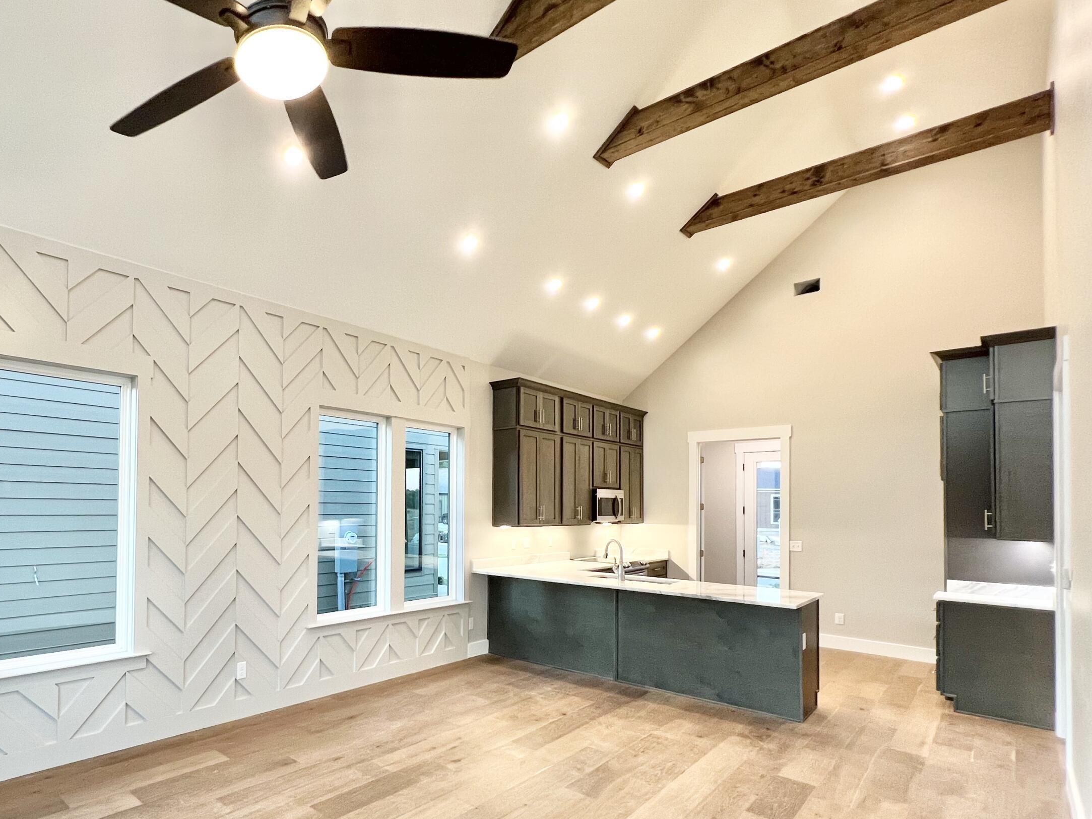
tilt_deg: +1.9
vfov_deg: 70.8
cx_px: 341
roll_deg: -0.9
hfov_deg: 83.9
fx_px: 568
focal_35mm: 18
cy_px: 494
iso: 160
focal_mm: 1.57
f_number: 1.8
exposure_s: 1/60
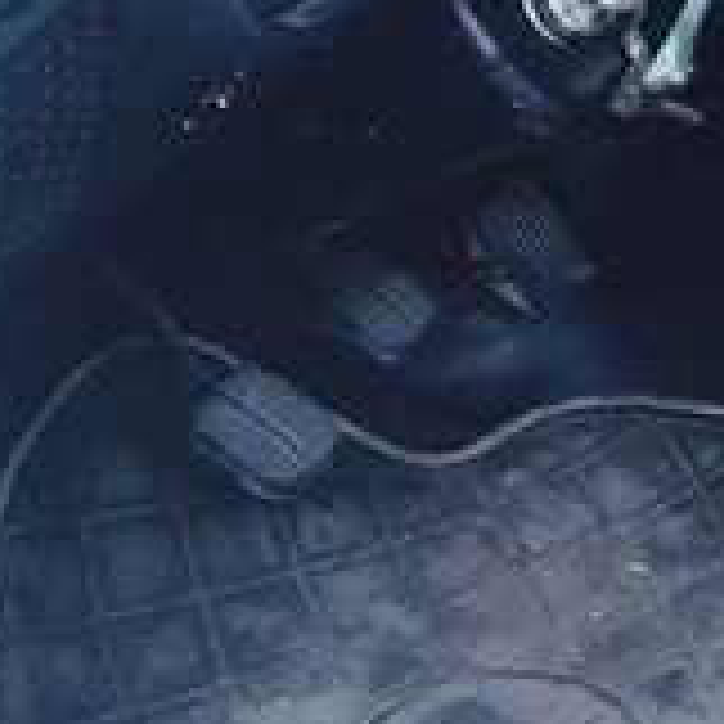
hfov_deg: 14.2
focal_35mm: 105
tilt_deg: -40.4
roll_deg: -3.1
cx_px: 1385
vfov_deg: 16.4
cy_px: 70
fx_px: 2485
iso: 50
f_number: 2.2
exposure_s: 1/33
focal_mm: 4.15
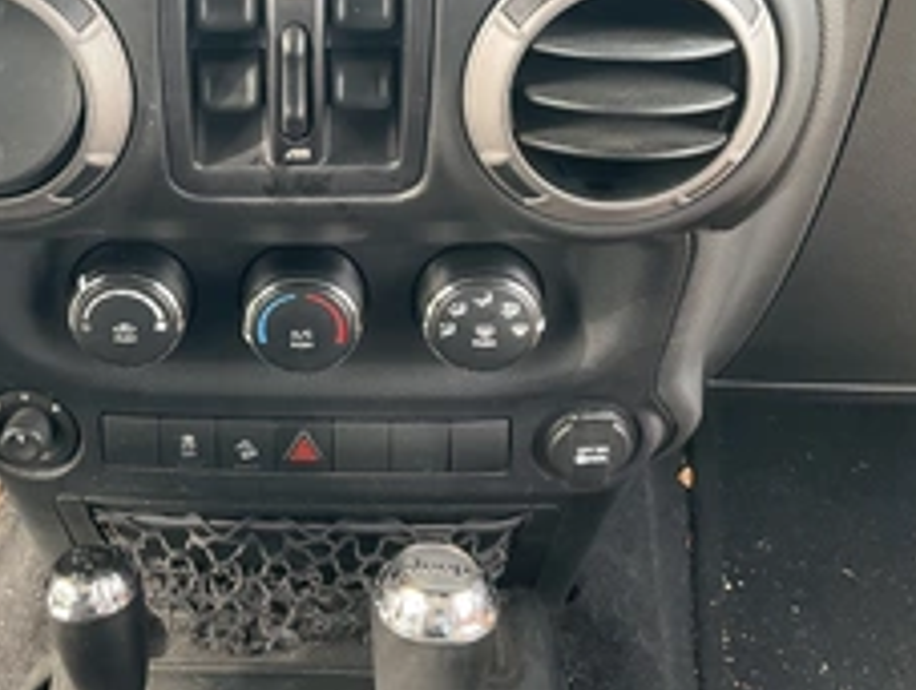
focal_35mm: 51
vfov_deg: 28.4
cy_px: 214
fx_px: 1352
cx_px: 250
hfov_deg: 36.7
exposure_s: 1/74
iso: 64
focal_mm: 3
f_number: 1.8
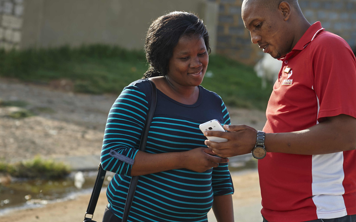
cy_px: 61
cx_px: 187
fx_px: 1407
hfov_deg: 14.4
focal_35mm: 145
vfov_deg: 9.0
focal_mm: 95
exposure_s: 1/200
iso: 100
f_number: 4
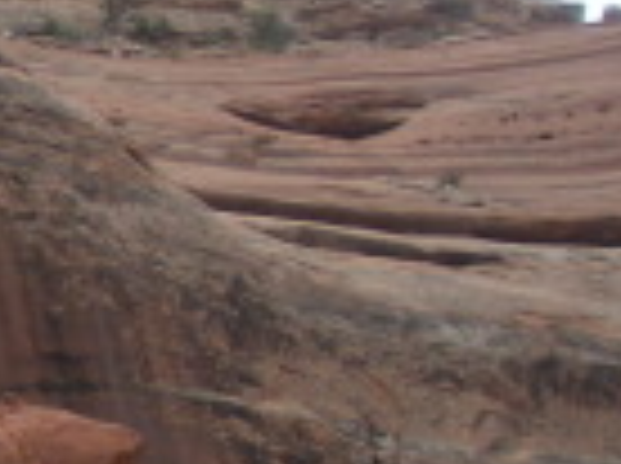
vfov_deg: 7.1
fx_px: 3743
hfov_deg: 8.5
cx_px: -981
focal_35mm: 209
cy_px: 329
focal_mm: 6.3
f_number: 3.5
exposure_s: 1/435
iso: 64
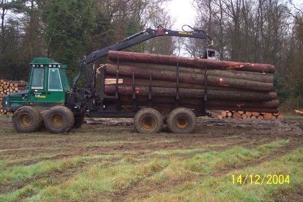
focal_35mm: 40
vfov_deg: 33.4
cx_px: 152
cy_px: 93
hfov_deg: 48.4
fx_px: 337
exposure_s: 1/30
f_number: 2.8
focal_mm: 8
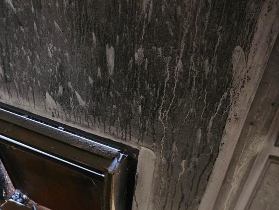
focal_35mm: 42
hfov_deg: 43.3
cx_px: 69
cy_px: 184
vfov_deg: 32.8
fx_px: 339
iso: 1600
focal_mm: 6.3
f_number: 1.7
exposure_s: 1/30
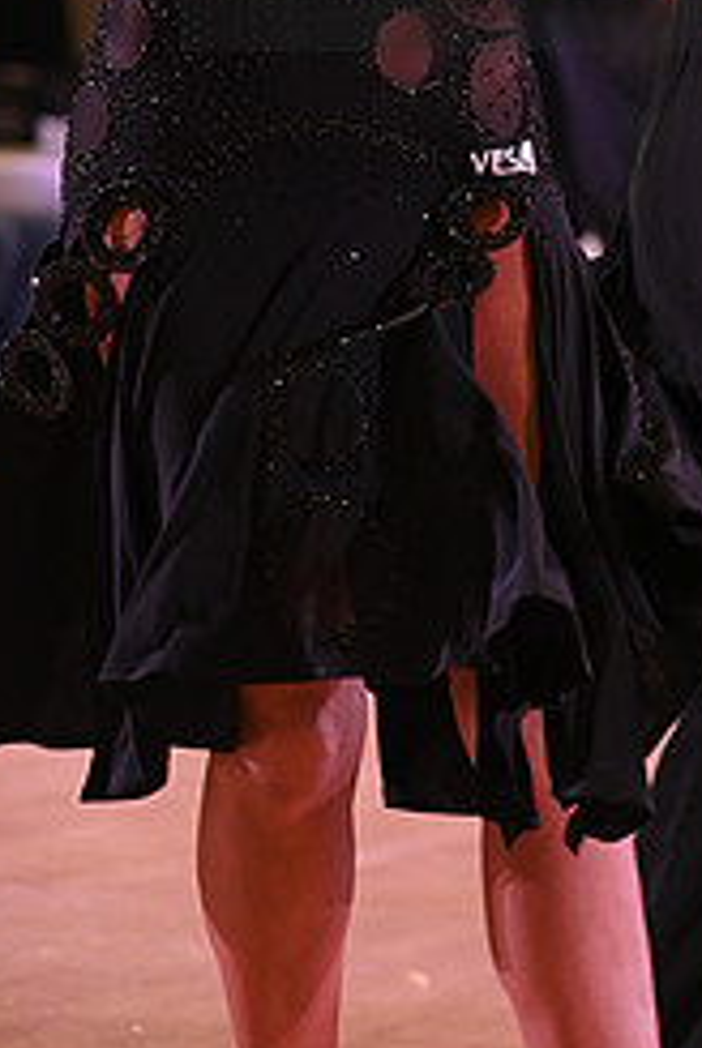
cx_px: 773
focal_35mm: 241
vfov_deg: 8.5
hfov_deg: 5.7
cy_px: -90
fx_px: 7029
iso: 1600
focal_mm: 102
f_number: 4.5
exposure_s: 1/200
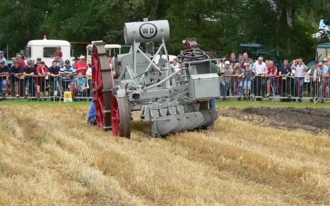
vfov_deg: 7.1
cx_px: 175
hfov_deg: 11.4
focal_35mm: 184
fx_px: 1655
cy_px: 98
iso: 80
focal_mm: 26.7
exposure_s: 1/250
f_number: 4
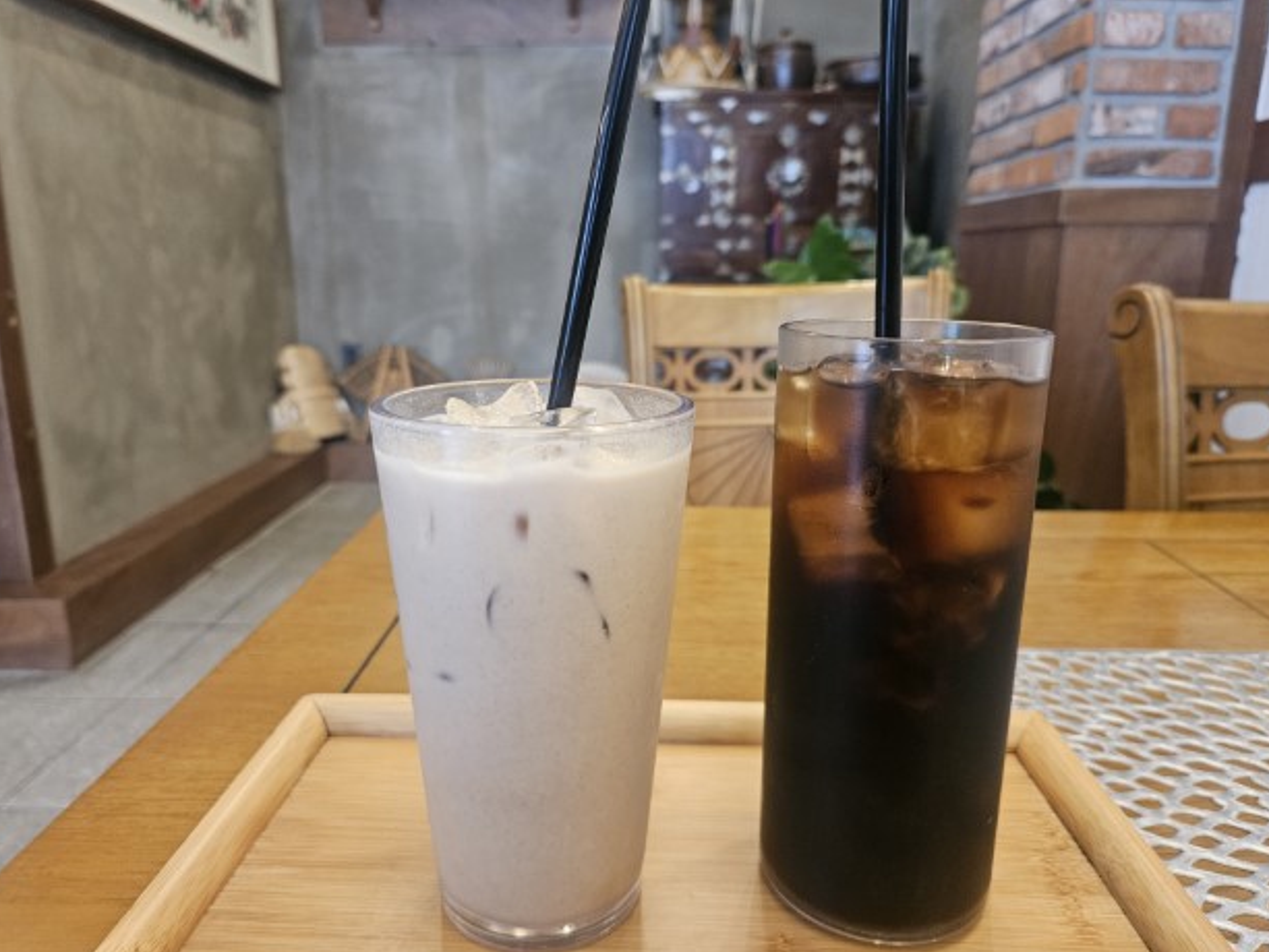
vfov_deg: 56.8
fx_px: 880
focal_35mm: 24
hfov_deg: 71.6
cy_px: 462
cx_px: 629
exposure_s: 1/60
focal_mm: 5.4
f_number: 1.8
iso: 500
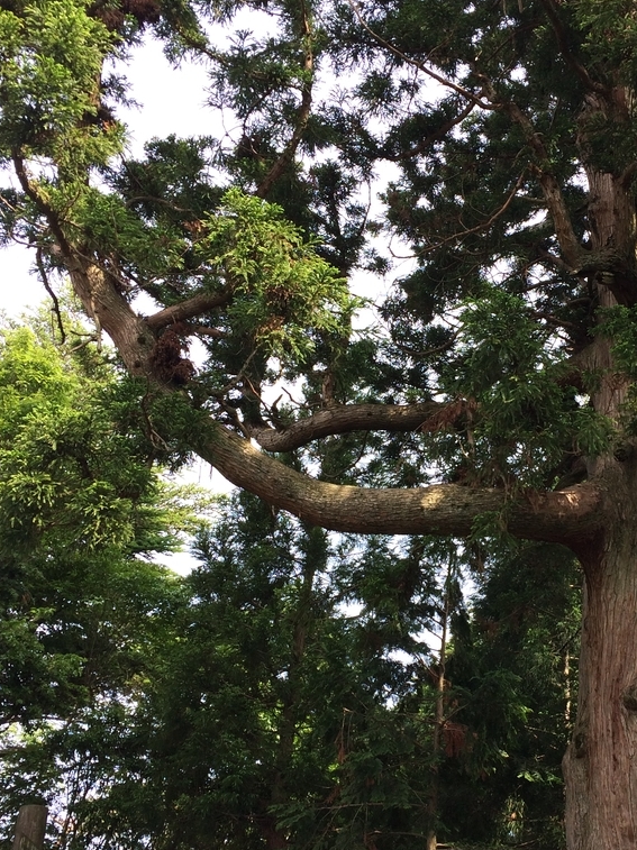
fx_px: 1130
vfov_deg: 41.2
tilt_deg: +27.2
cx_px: 459
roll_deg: -3.5
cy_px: 465
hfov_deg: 31.1
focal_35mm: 46
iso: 32
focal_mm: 4.15
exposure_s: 1/402
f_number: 2.2
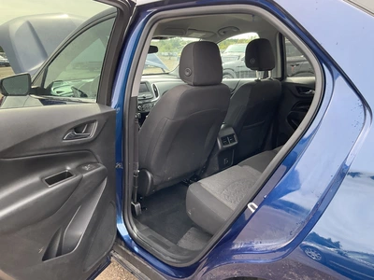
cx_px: 187
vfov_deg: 48.2
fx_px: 313
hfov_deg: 61.7
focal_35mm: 29
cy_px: 140
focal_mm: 3
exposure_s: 1/171
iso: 32
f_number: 1.8
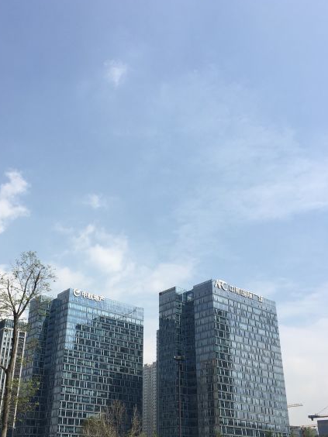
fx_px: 455
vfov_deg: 51.0
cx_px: 131
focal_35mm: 36
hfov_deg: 39.5
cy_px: 262
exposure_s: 1/2137
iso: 25
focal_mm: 4.15
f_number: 2.2
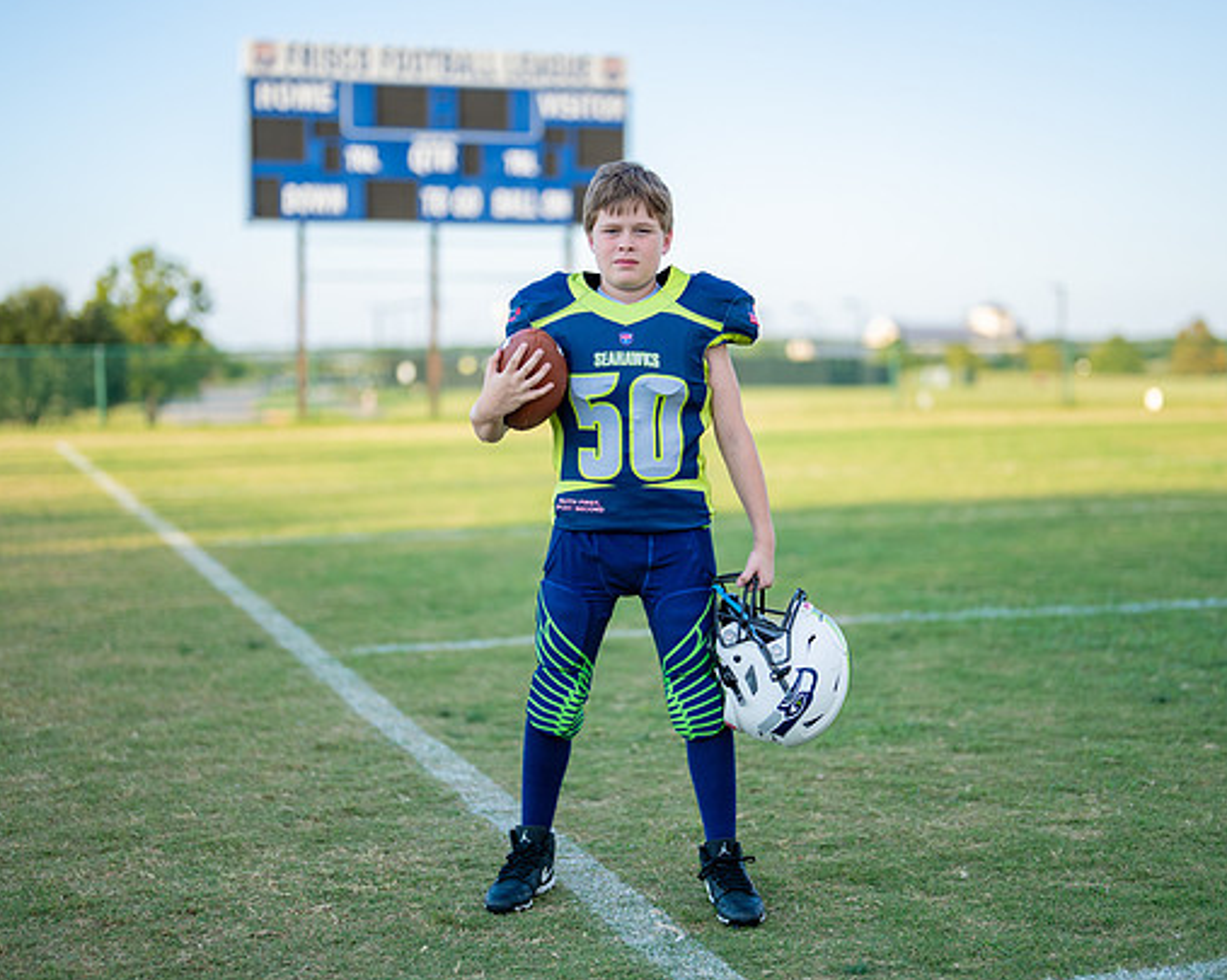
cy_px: 481
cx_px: 653
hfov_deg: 31.0
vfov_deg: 25.0
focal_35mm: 61
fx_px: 2214
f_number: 1.2
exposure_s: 1/2000
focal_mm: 50
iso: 100
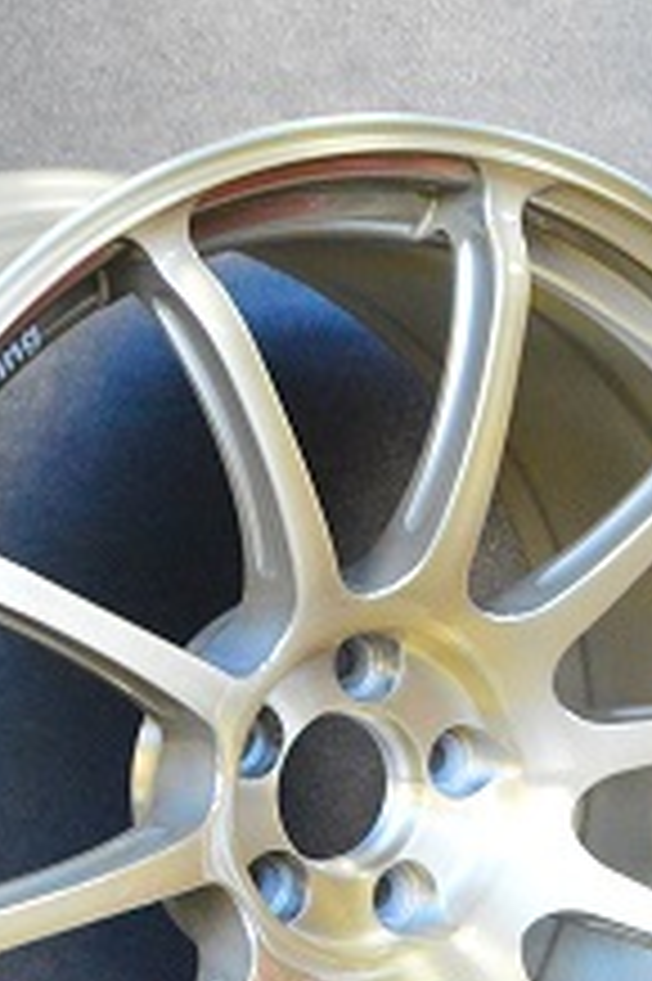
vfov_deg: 19.4
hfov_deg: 12.5
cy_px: 792
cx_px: 967
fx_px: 2830
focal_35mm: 104
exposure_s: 1/100
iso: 3200
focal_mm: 24
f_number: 5
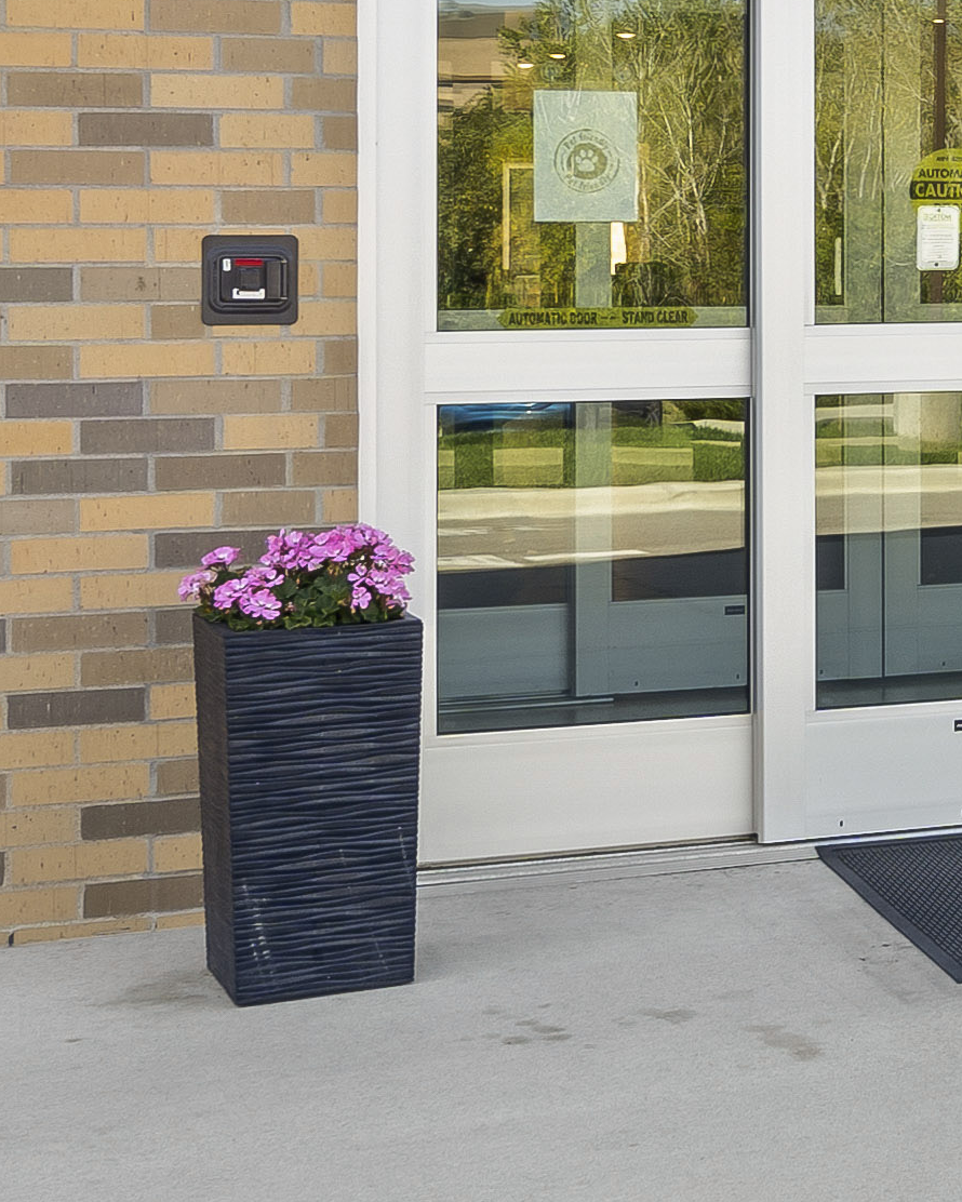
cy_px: 261
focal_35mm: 81
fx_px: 2882
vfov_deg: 23.3
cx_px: 1441
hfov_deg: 17.1
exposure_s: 1/20
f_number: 10
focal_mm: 16
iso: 100
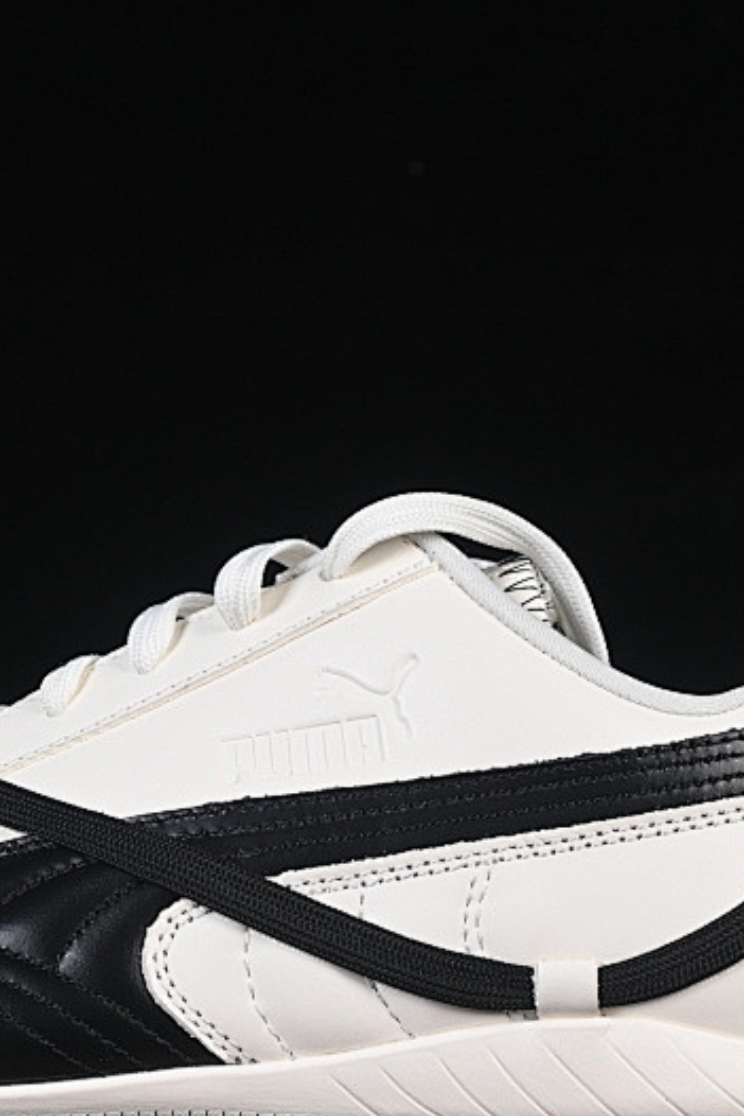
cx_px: 269
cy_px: 677
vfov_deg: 13.3
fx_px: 4770
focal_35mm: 154
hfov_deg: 8.9
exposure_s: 1/80
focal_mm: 50
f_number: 8
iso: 160
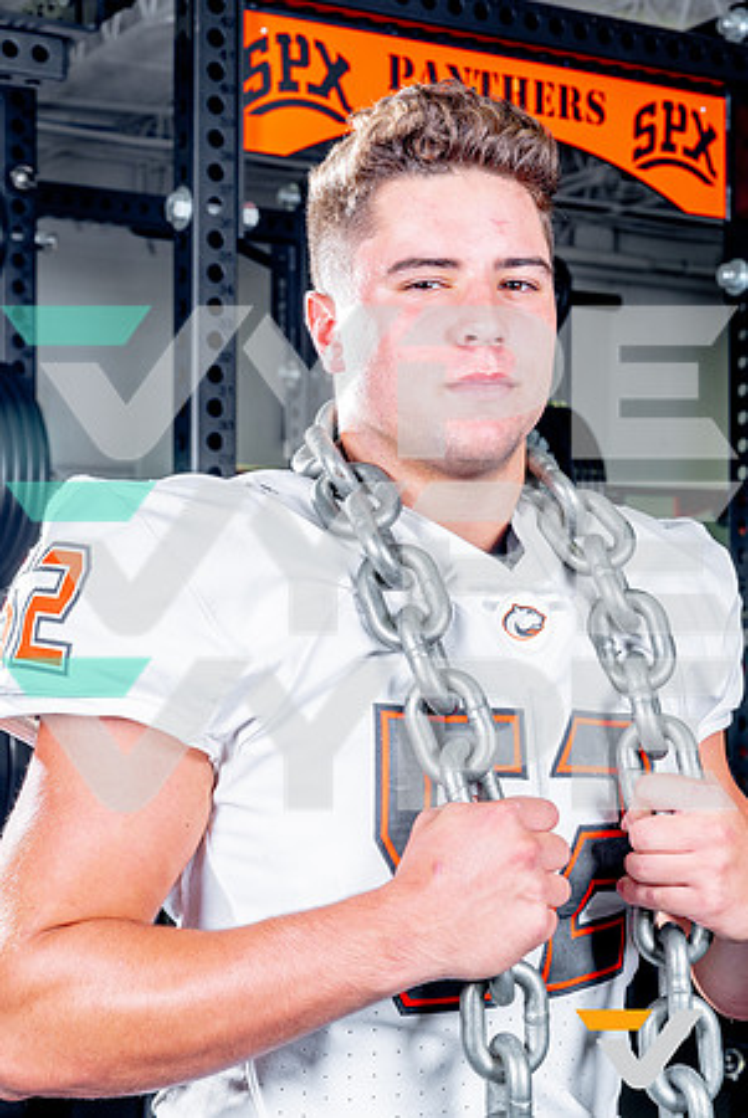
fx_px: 1834
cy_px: 559
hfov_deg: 23.0
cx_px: 374
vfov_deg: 33.9
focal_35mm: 59
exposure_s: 1/100
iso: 100
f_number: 9
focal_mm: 59
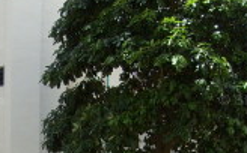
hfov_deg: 13.6
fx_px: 1029
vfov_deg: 8.3
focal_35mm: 153
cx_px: 30
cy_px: 252
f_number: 3
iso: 80
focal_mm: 7.2
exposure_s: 1/350
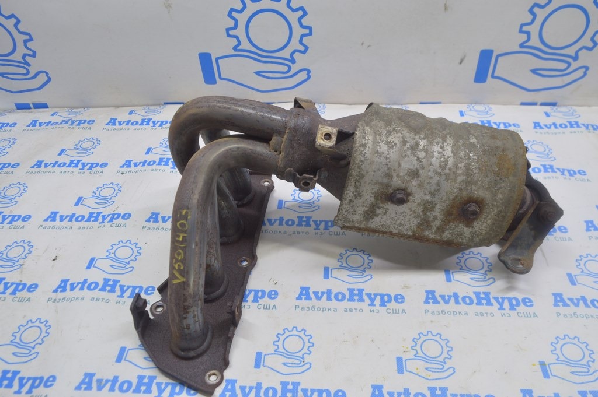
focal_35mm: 30
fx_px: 498
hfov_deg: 62.0
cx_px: 299
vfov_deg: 43.5
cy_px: 198
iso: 400
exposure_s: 1/20
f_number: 5.6
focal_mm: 20
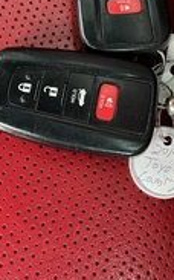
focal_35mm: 65
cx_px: 174
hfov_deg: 19.4
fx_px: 494
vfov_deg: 30.8
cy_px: 60
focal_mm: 3
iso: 64
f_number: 1.8
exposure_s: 1/122
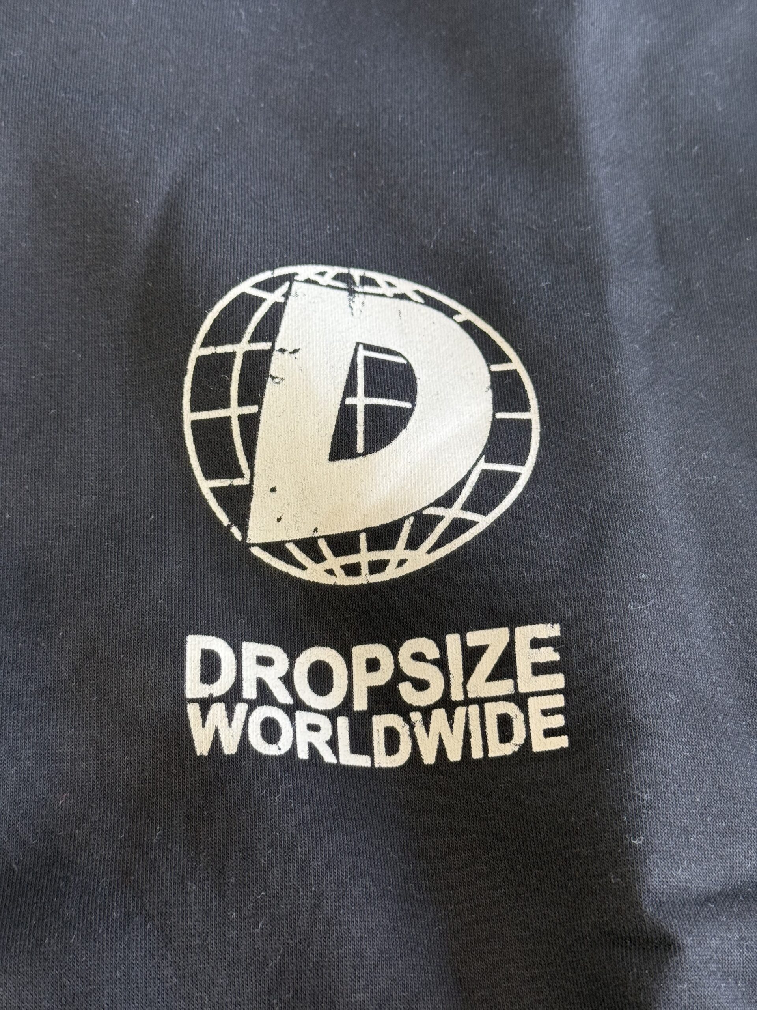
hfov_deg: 30.3
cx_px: 378
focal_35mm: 48
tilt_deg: -63.8
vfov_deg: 39.7
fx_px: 1400
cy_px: 505
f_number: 1.78
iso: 64
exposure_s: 1/50
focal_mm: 6.76
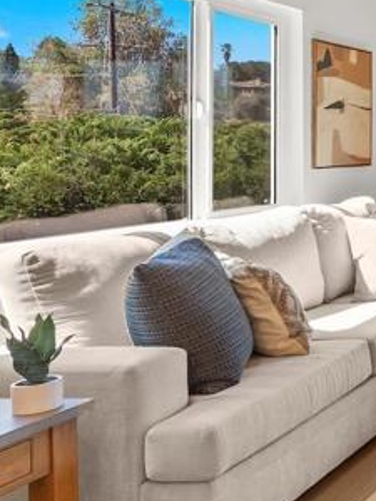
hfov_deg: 18.7
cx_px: 762
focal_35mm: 46
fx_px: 666
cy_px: 174
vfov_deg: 40.8
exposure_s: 1/30
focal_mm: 14
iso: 640
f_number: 10
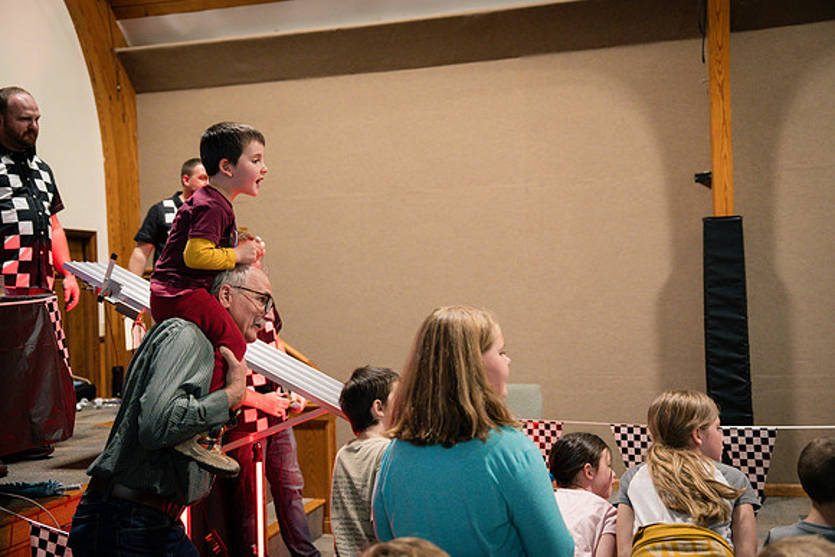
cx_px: 418
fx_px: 905
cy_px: 278
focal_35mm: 39
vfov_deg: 34.2
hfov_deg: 49.5
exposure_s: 1/320
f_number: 2.8
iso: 2500
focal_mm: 39
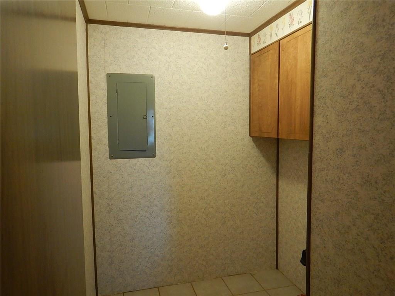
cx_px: 198
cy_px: 148
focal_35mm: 24
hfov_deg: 71.6
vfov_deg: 56.8
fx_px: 274
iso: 400
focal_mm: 4.3
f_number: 2.8
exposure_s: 1/30
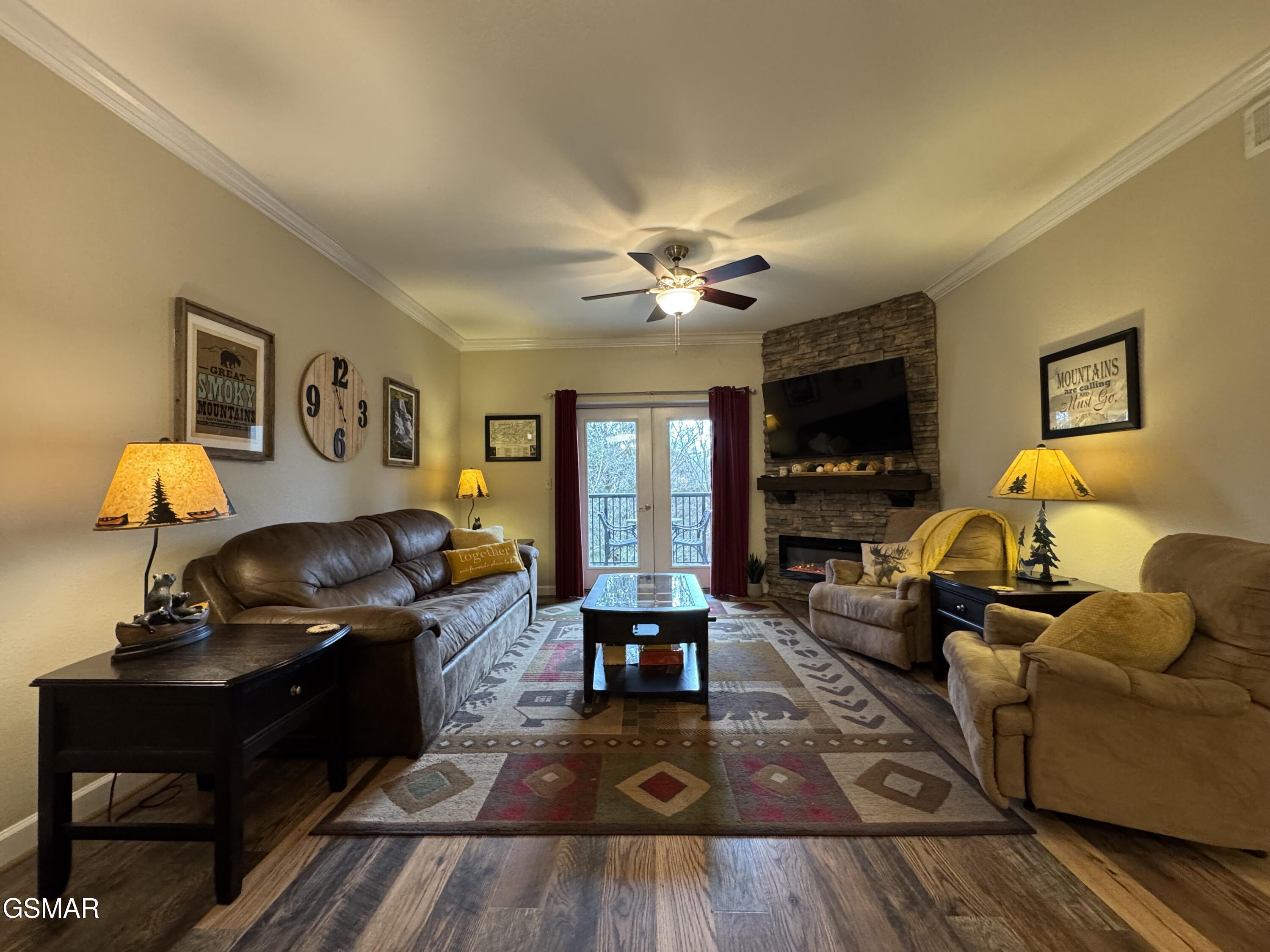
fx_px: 514
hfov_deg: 102.1
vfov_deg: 85.7
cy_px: 476
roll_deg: +0.4
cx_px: 635
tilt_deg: +0.8
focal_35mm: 14
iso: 400
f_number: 2.2
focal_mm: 2.22
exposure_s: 1/60
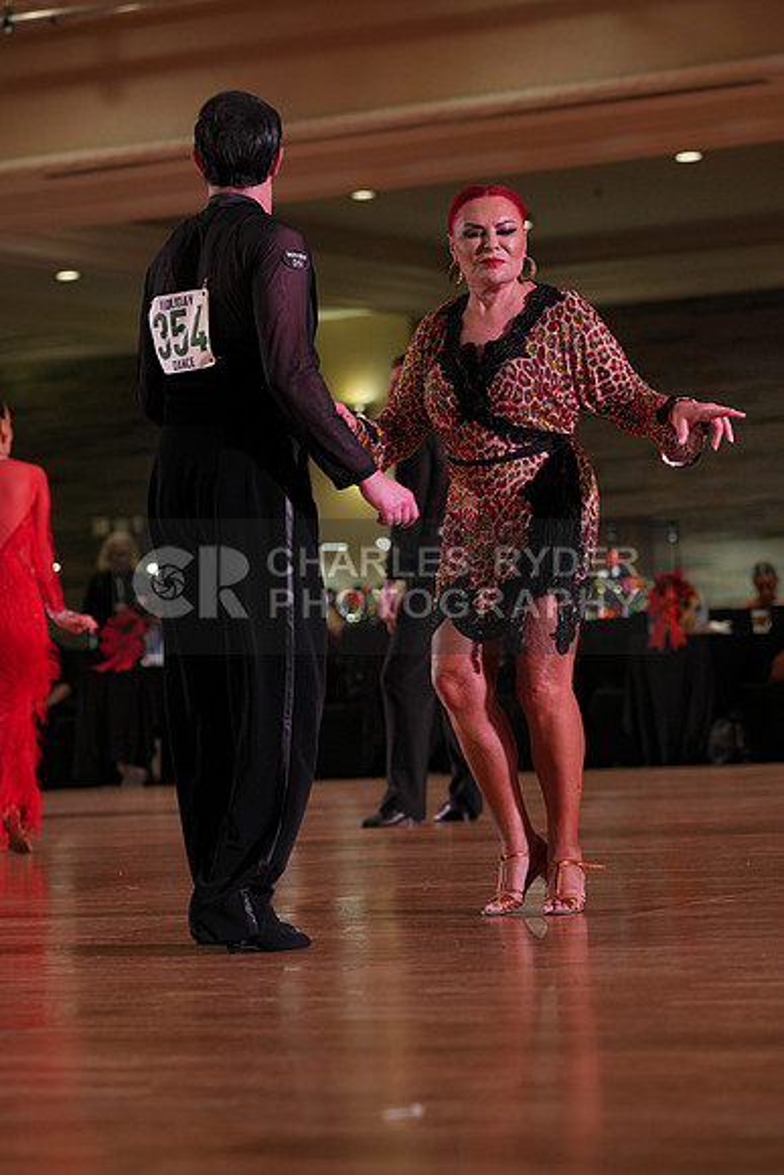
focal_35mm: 108
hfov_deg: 12.7
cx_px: 392
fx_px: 3526
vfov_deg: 18.9
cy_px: 588
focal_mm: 108
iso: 800
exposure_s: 1/400
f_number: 4
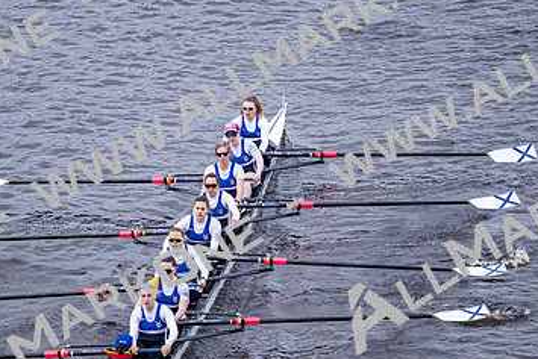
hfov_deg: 6.3
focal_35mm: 327
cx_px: 218
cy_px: 211
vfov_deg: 4.2
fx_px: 4889
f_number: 2.8
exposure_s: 1/2000
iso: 1000
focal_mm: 200
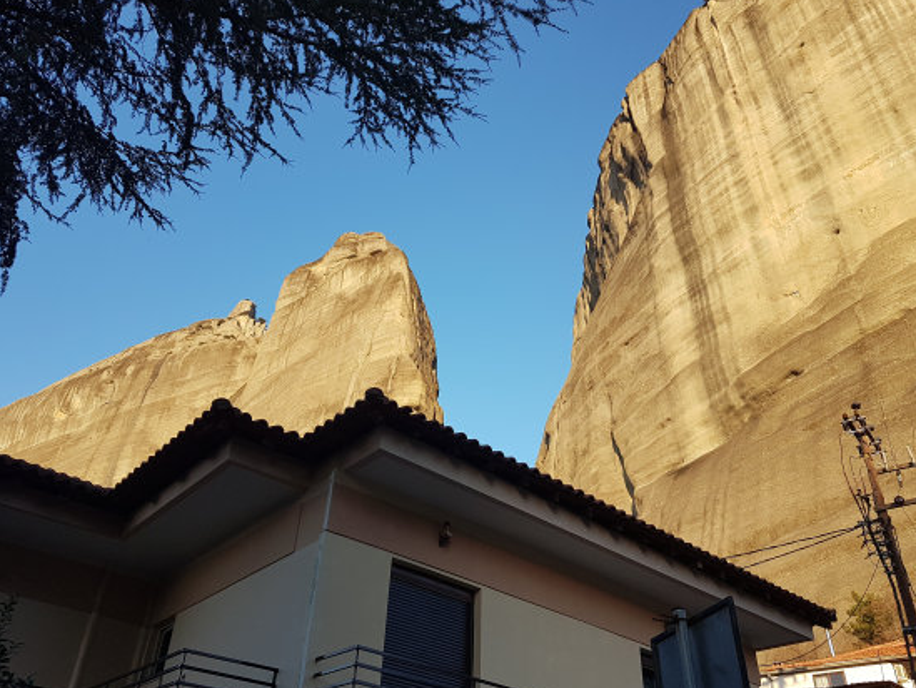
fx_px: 768
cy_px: 373
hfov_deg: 61.6
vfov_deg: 48.2
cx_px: 429
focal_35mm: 29
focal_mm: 4.2
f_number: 1.7
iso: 40
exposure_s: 1/590
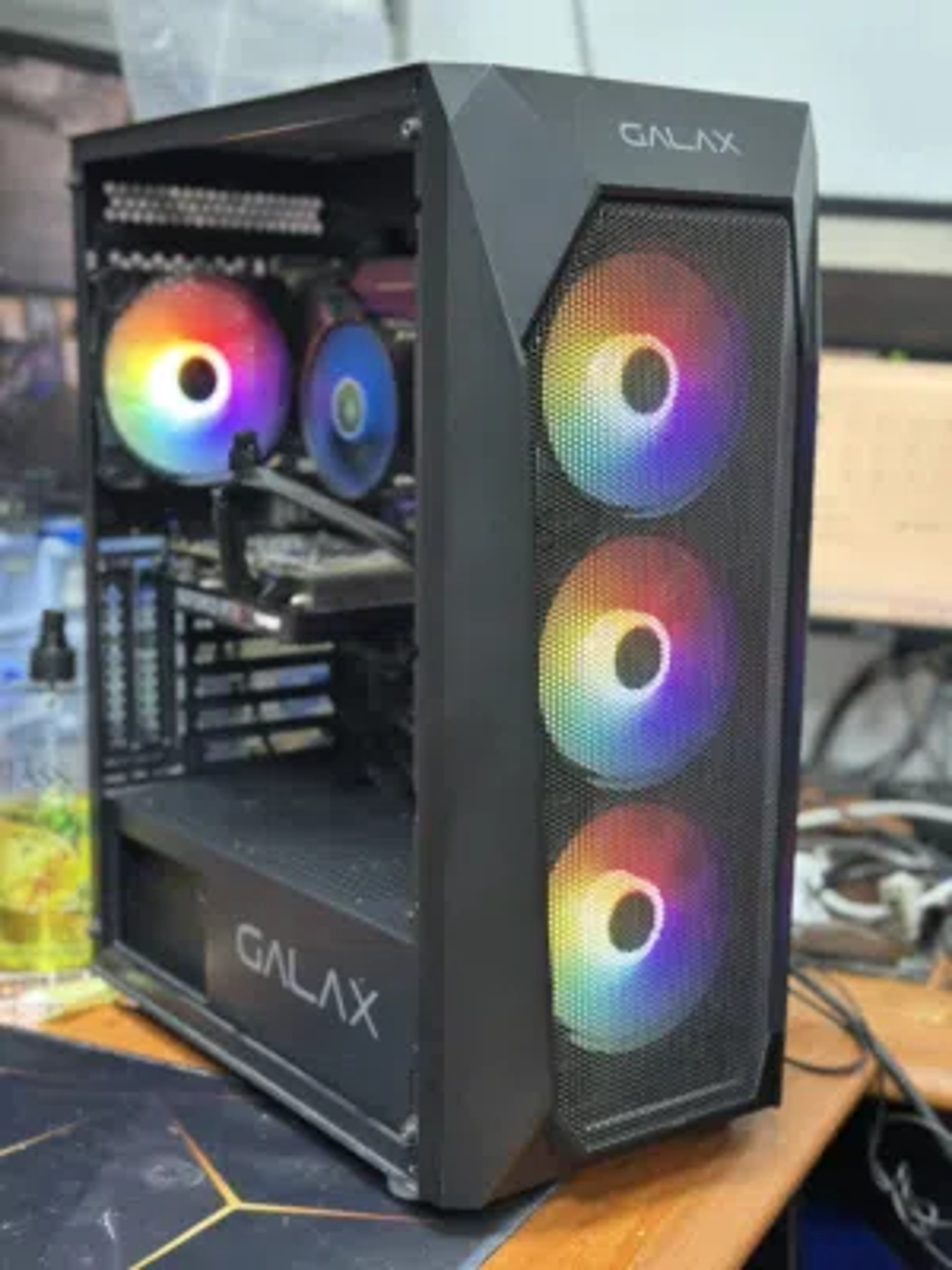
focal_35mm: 48
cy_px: 635
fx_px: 1760
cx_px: 476
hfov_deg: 30.3
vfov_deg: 39.7
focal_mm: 6.86
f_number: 1.78
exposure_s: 1/50
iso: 80
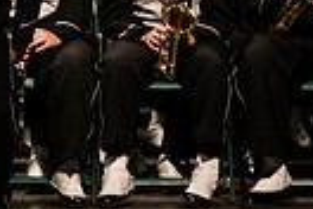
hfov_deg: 2.3
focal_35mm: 877
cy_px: -88
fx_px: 7624
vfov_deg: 1.6
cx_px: -254
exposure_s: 1/500
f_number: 2.8
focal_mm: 200
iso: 2500
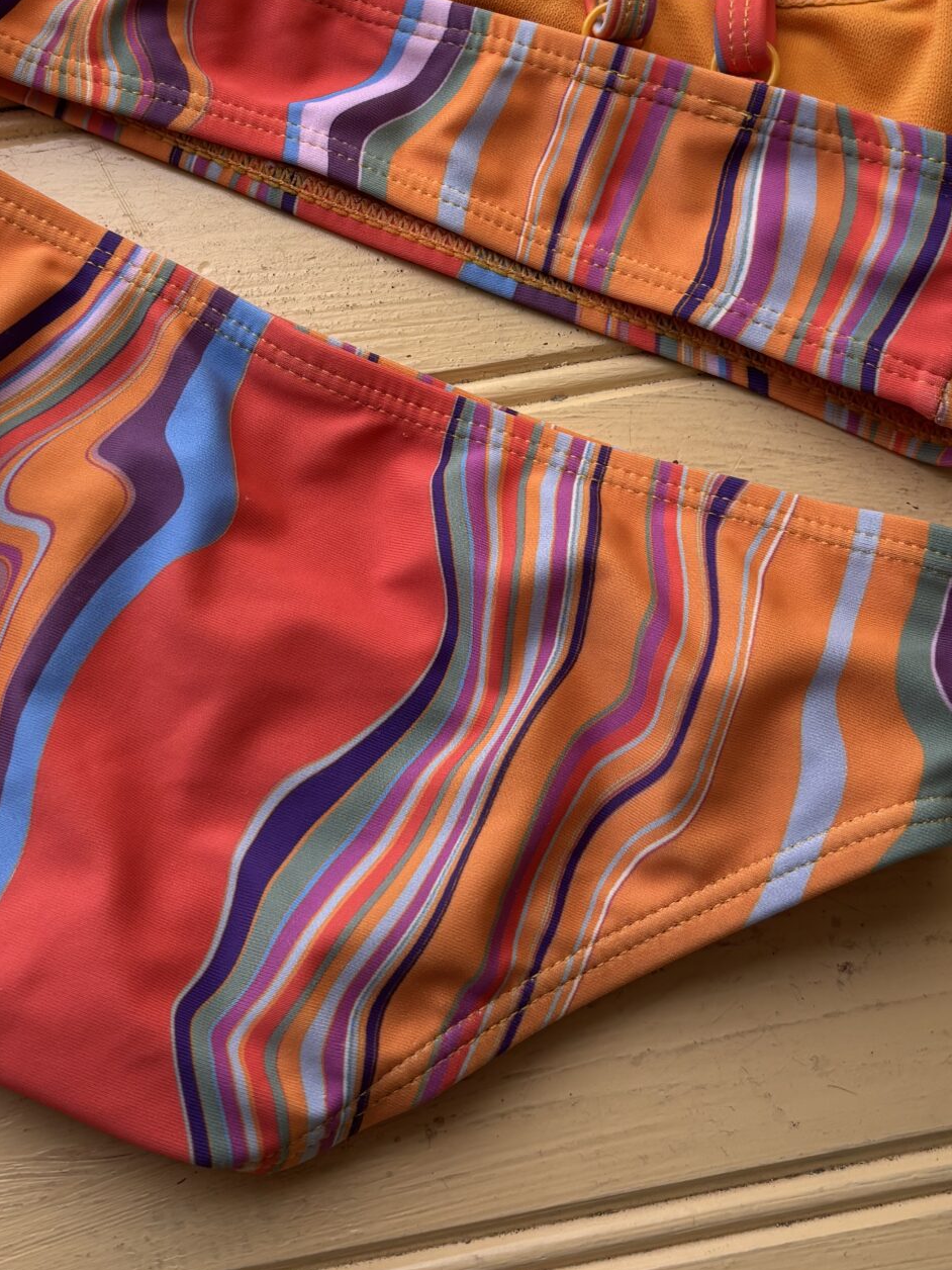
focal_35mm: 53
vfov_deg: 35.3
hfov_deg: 27.5
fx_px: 1943
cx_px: 370
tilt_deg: -72.9
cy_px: 297
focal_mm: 5.96
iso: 50
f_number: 1.6
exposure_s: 1/550
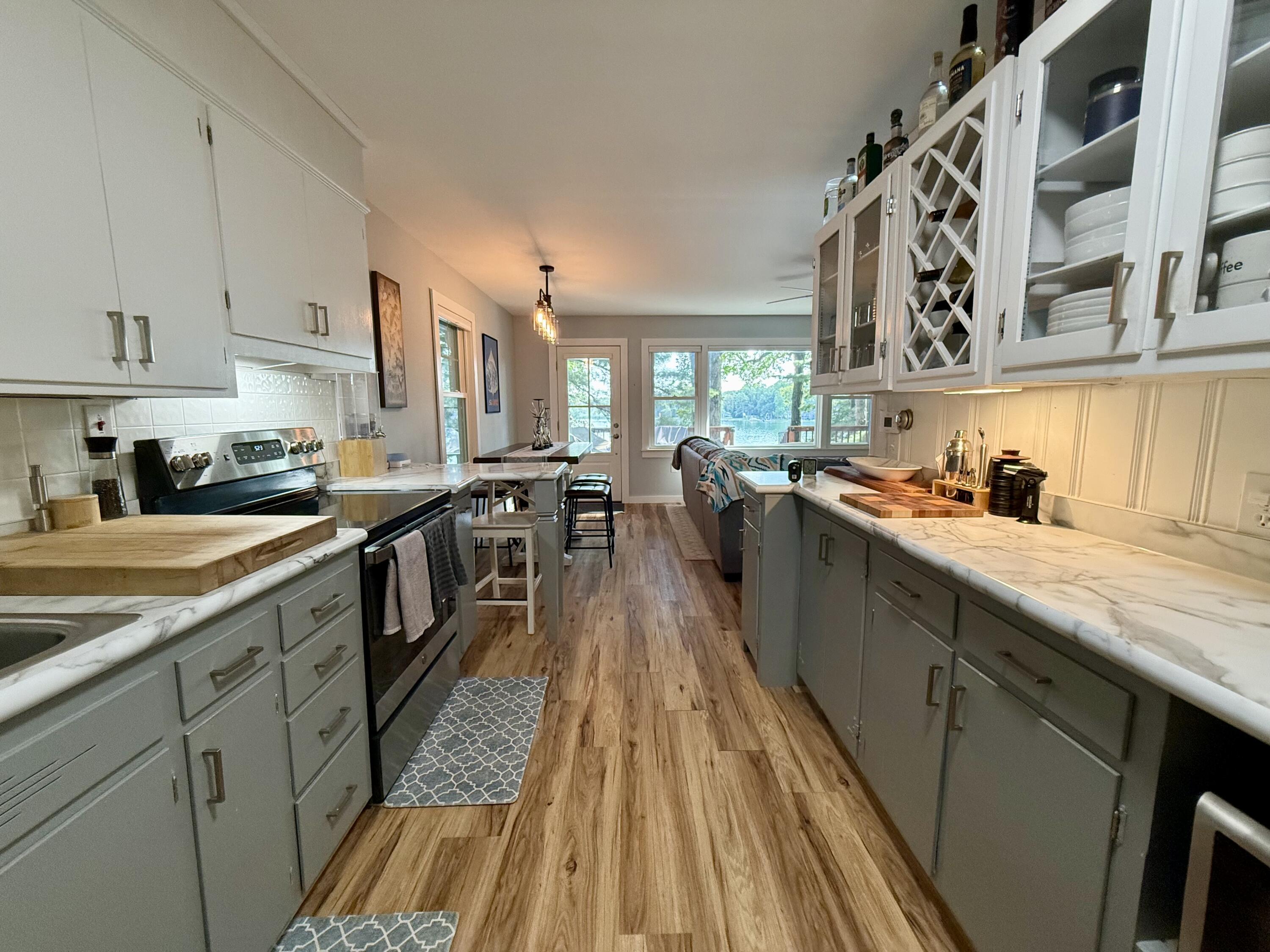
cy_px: 476
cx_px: 635
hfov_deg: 102.1
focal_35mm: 14
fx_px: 514
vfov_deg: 85.7
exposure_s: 1/120
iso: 320
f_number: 2.2
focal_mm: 2.22
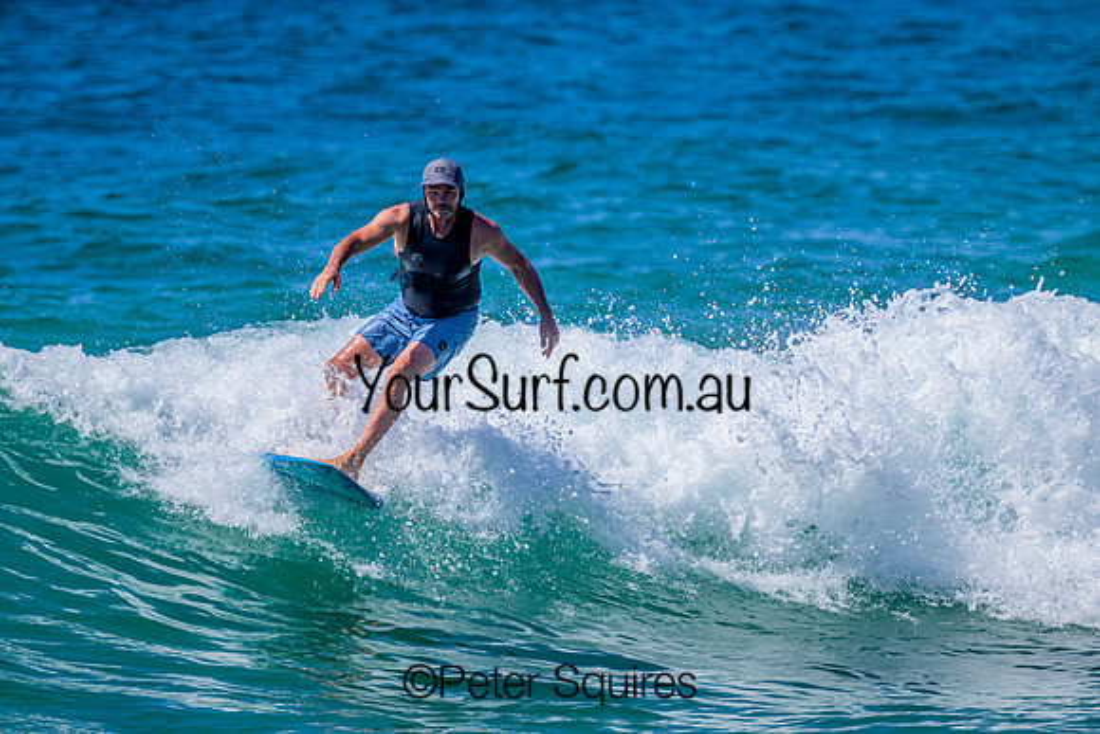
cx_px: 550
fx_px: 24449
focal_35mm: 800
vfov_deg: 1.7
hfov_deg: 2.6
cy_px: 367
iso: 560
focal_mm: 800
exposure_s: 1/2000
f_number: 11
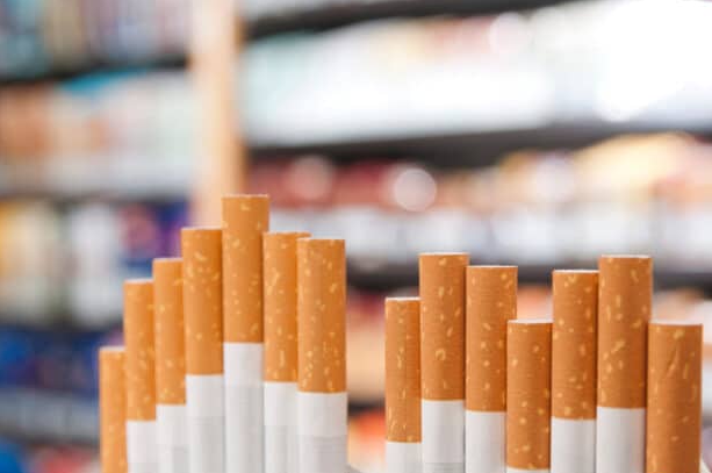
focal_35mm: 94
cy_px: 238
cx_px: 444
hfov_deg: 21.7
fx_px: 1857
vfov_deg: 14.5
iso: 100
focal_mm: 50
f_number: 5.6
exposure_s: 1/250
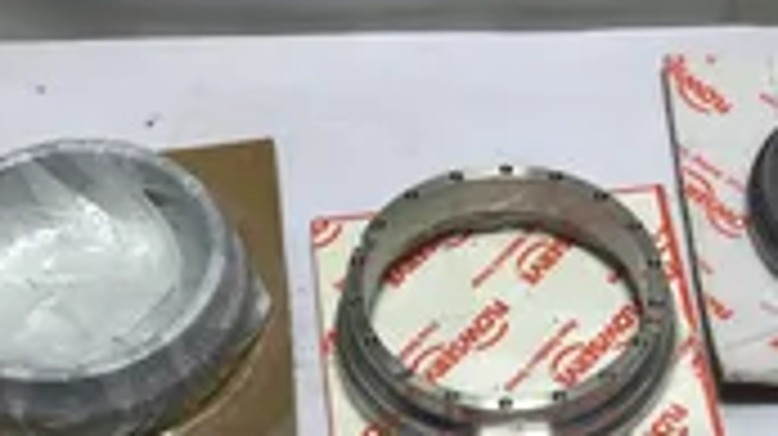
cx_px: 508
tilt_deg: -60.0
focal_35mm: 78
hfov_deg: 27.1
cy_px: 607
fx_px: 1608
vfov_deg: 14.6
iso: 25
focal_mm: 3.3
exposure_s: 1/160
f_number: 2.4
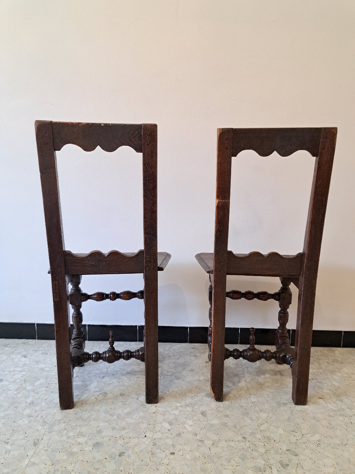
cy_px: 237
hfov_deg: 56.8
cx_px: 178
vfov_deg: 71.6
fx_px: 328
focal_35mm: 24
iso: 320
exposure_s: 1/50
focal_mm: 5.23
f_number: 1.8
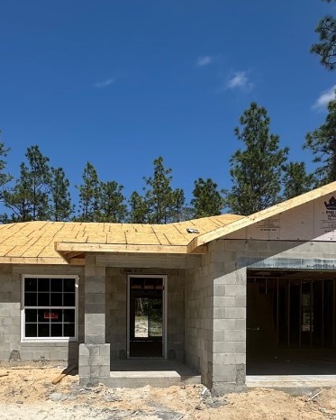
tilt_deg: -0.1
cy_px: 315
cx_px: 146
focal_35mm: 30
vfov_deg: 55.9
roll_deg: -0.4
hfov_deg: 48.4
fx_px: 373
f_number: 2.2
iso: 50
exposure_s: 1/4292
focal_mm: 2.22
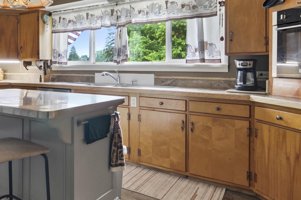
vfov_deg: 43.2
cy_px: 72
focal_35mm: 30
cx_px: 75
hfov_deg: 58.9
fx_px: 250
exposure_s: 1/5
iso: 400
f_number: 5
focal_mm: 11
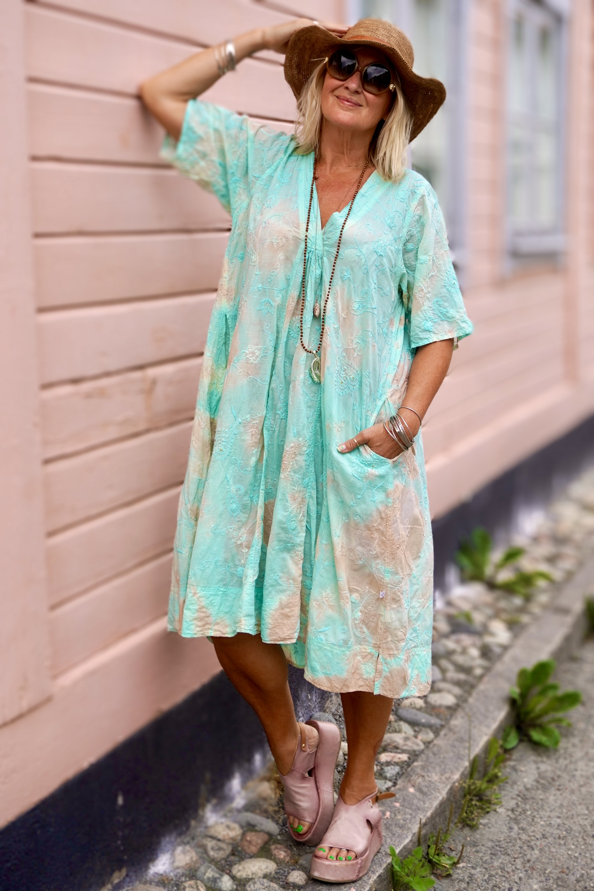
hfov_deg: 28.9
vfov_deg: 42.3
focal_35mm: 46
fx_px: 1151
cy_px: 446
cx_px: 297
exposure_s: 1/320
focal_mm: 31
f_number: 5.6
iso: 100
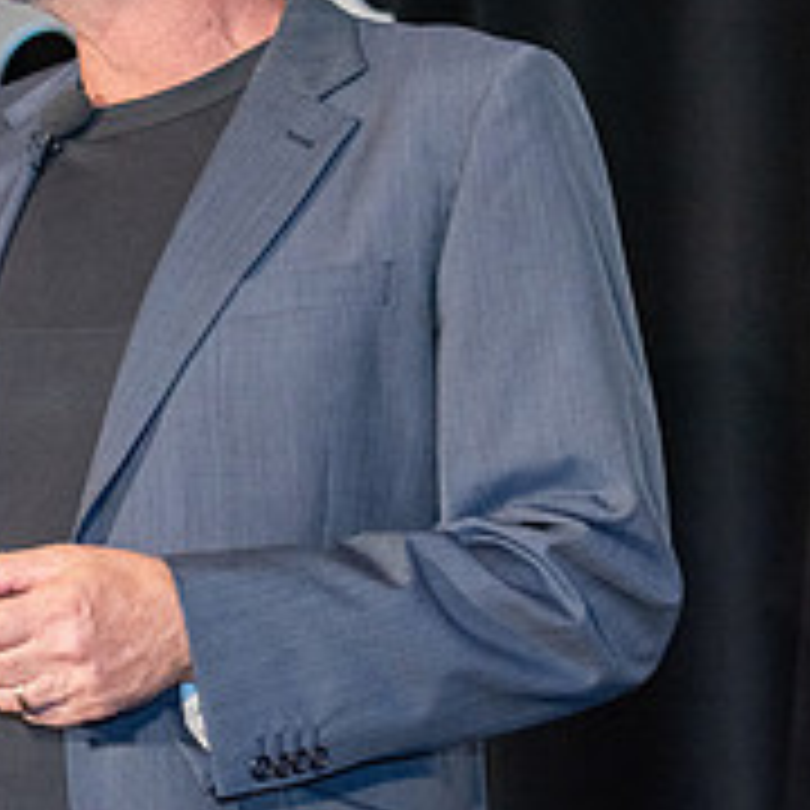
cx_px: -192
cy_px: 172
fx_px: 7333
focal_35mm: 277
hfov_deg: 6.3
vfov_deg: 6.3
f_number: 4.5
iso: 1250
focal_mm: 95
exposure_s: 1/250
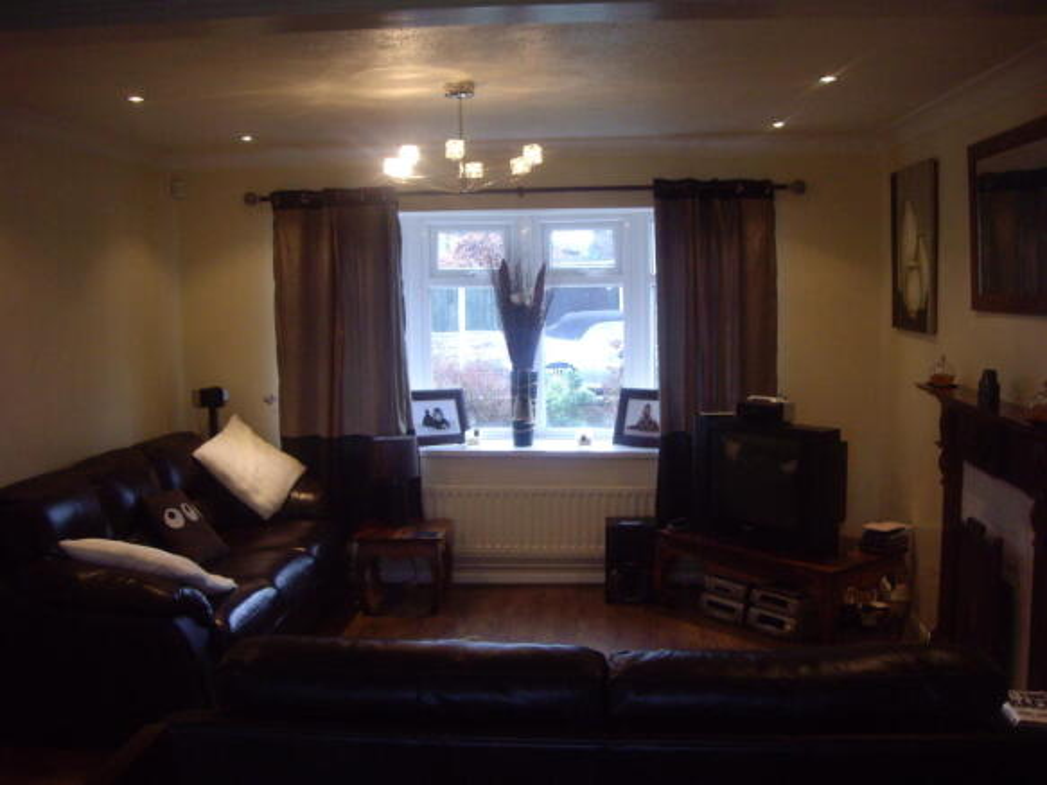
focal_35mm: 38
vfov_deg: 37.7
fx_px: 1149
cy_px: 392
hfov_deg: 49.0
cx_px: 524
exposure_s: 1/40
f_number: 2.7
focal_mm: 6.2
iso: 200
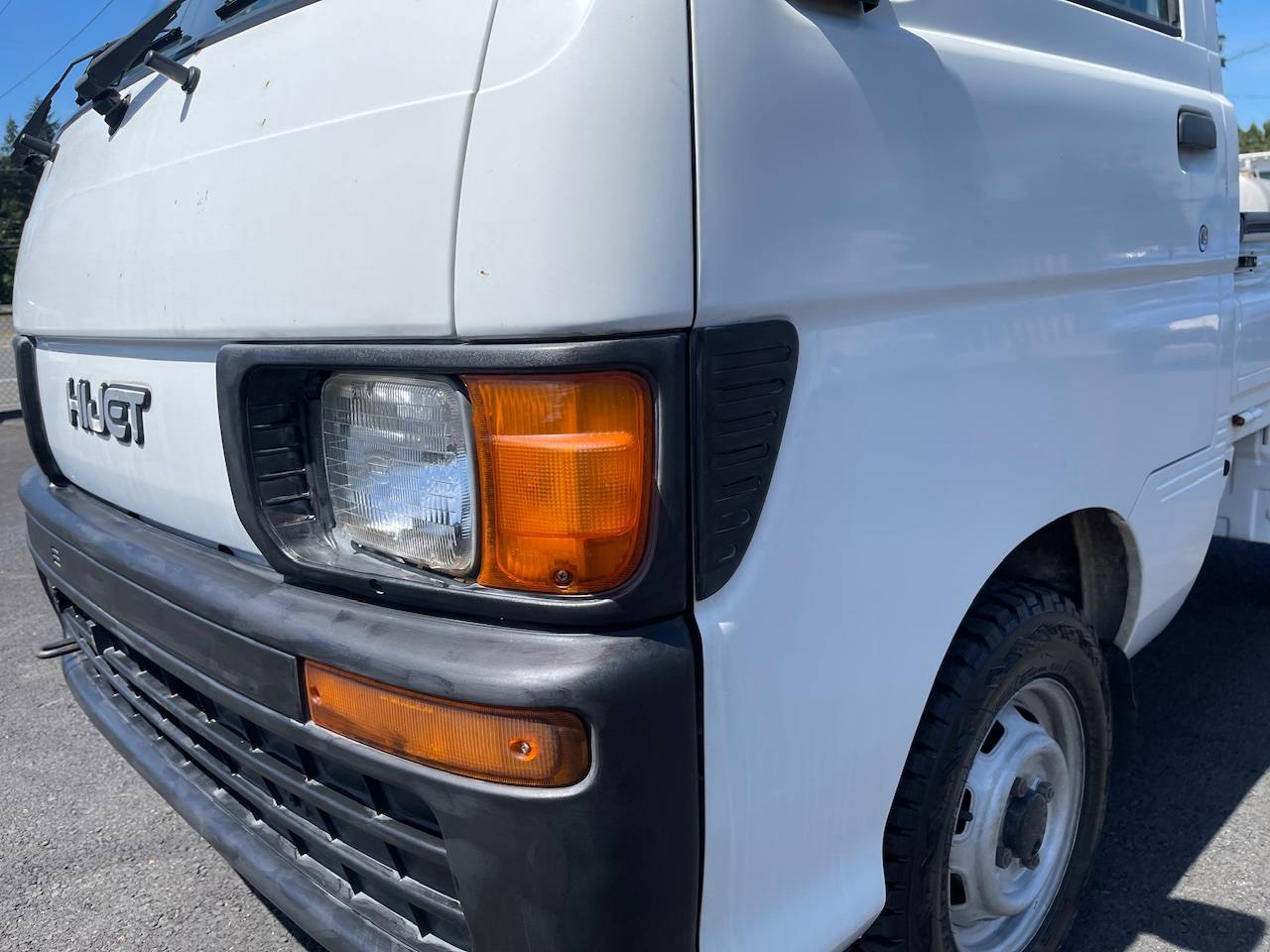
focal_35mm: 25
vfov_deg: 54.9
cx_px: 635
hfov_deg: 69.4
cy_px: 476
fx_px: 917
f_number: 1.6
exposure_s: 1/3165
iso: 32
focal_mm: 5.1
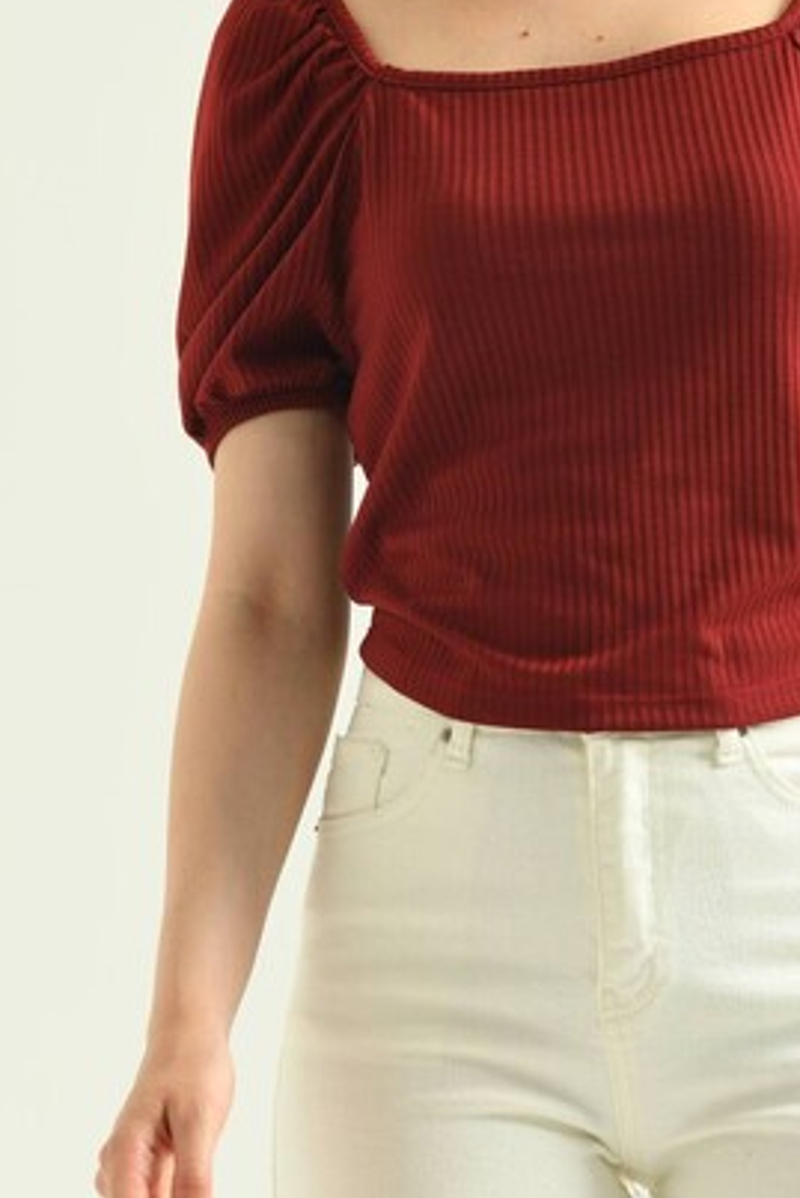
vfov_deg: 12.8
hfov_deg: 8.6
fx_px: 5328
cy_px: 318
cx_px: 639
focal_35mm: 160
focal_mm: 86
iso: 125
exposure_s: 1/160
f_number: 5.6
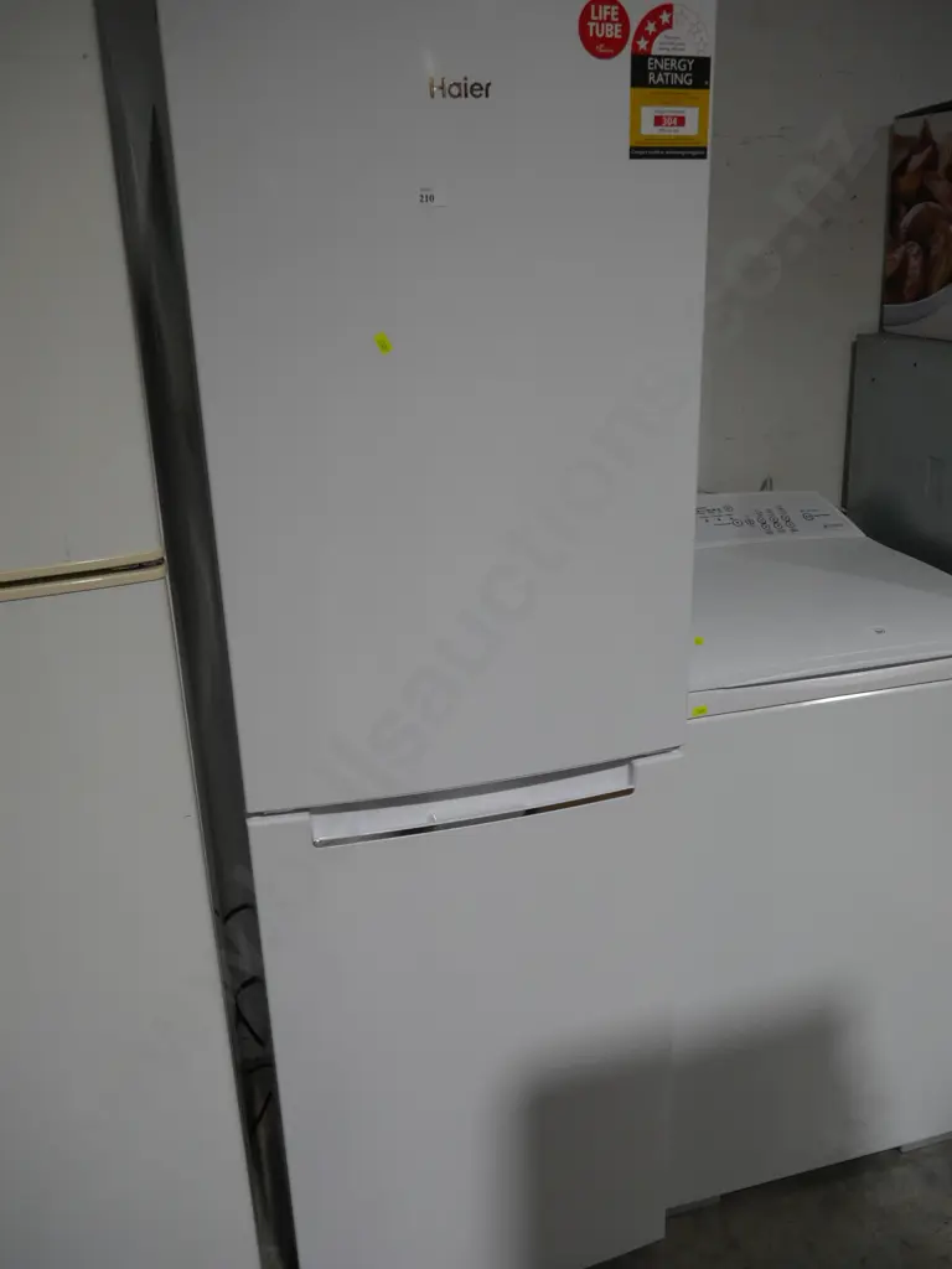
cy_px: 634
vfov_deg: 63.4
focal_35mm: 28
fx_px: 1027
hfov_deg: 49.7
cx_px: 476
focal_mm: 14
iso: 200
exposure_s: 1/125
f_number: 3.5
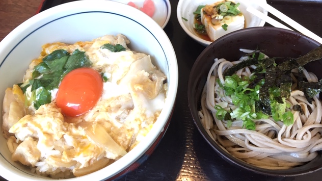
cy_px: 75
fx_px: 273
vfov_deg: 36.5
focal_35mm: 32
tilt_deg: -59.9
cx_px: 160
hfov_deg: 61.0
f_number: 2.2
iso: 64
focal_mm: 4.15
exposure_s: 1/30
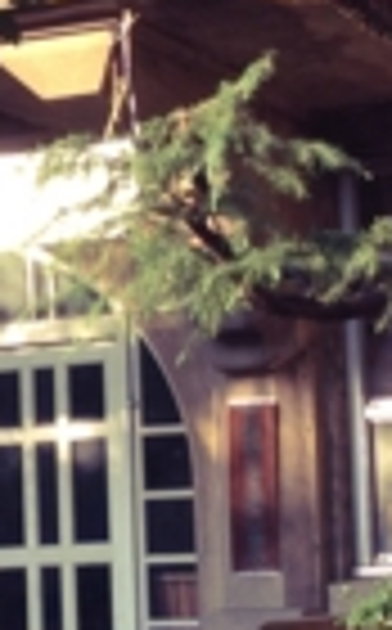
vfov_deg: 13.7
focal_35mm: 153
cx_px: -68
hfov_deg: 8.5
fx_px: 2626
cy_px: 324
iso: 50
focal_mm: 4.12
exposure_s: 1/175
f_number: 2.4
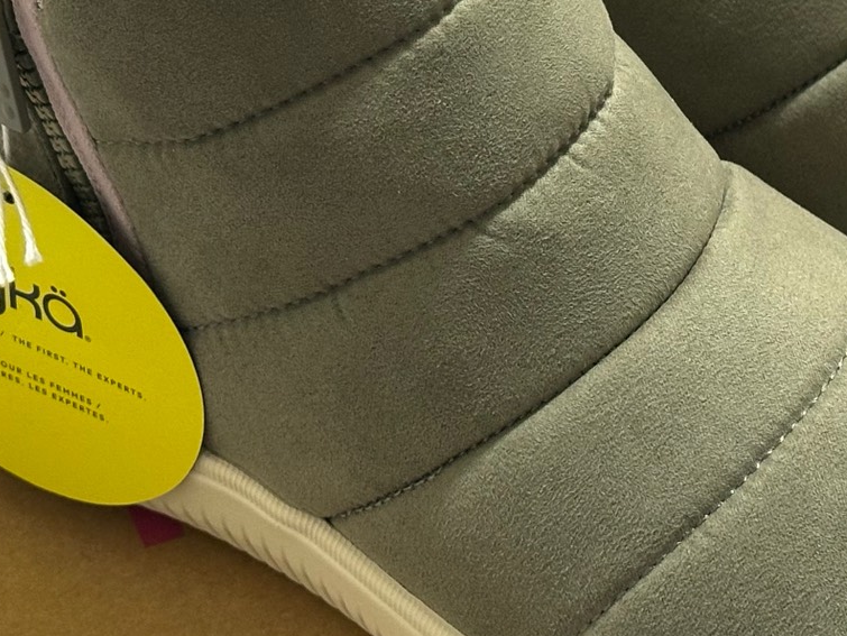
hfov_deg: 16.0
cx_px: 665
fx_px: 2987
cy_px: 179
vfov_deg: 12.1
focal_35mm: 122
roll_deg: -2.7
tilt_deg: -44.3
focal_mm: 6.86
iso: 200
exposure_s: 1/60
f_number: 1.78
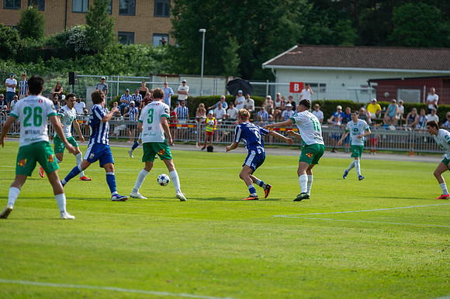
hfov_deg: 12.8
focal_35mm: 160
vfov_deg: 8.6
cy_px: 150
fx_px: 1999
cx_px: 225
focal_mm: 160
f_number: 3.2
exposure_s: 1/2000
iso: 160
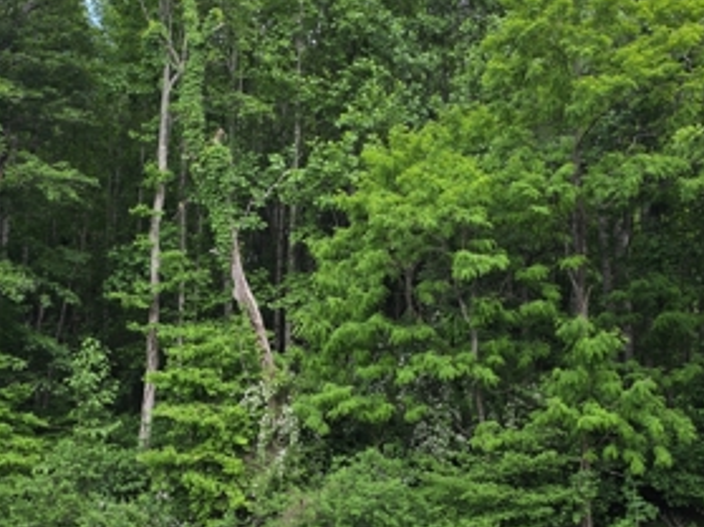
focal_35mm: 44
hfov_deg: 42.8
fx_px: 894
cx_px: 291
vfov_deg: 32.8
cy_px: 292
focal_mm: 6.3
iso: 25
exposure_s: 1/359
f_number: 1.7
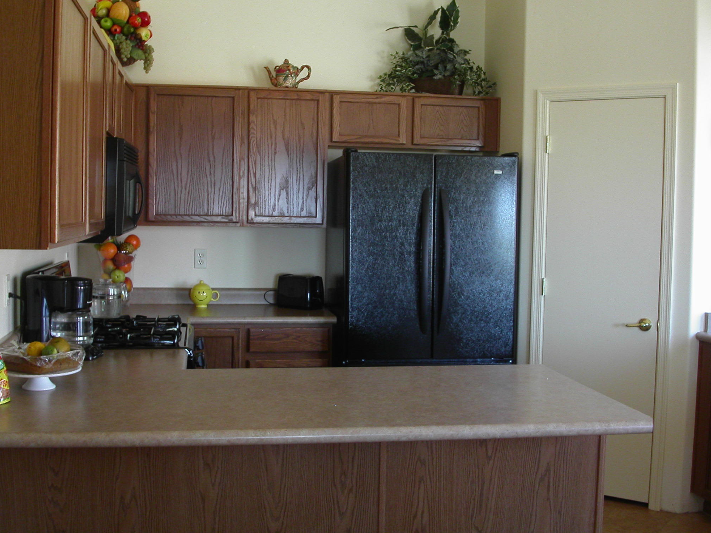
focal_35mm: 43
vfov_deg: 33.6
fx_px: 883
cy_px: 240
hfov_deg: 43.8
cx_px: 349
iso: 138
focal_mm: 7.8
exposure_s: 1/30
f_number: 2.8
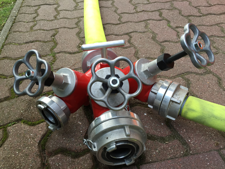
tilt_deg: -42.2
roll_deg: -0.8
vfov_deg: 48.2
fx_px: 188
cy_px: 84
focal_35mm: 29
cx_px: 112
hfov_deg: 61.7
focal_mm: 4.15
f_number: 2.2
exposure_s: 1/100
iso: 40
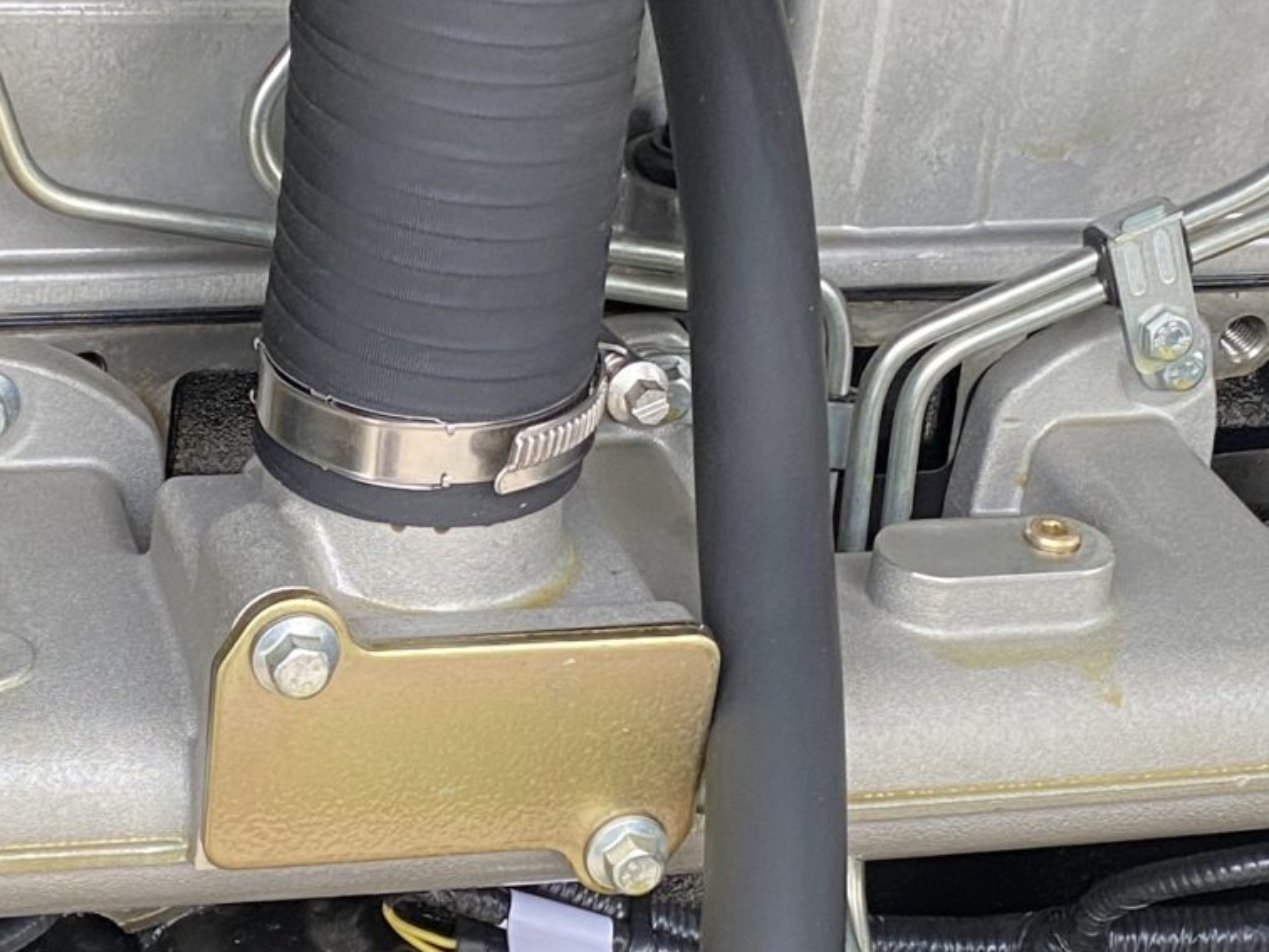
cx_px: 509
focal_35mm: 88
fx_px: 3226
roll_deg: -6.8
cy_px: 556
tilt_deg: -27.2
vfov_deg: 16.8
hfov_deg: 22.2
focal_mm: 4.25
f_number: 1.8
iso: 125
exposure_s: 1/60
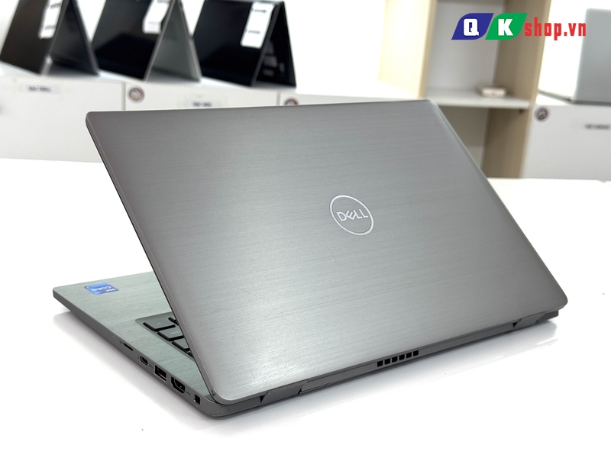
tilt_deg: -16.2
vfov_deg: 30.3
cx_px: 306
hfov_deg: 39.7
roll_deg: -3.8
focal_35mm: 48
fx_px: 847
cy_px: 229
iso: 50
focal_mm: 6.76
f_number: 1.78
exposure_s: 1/100
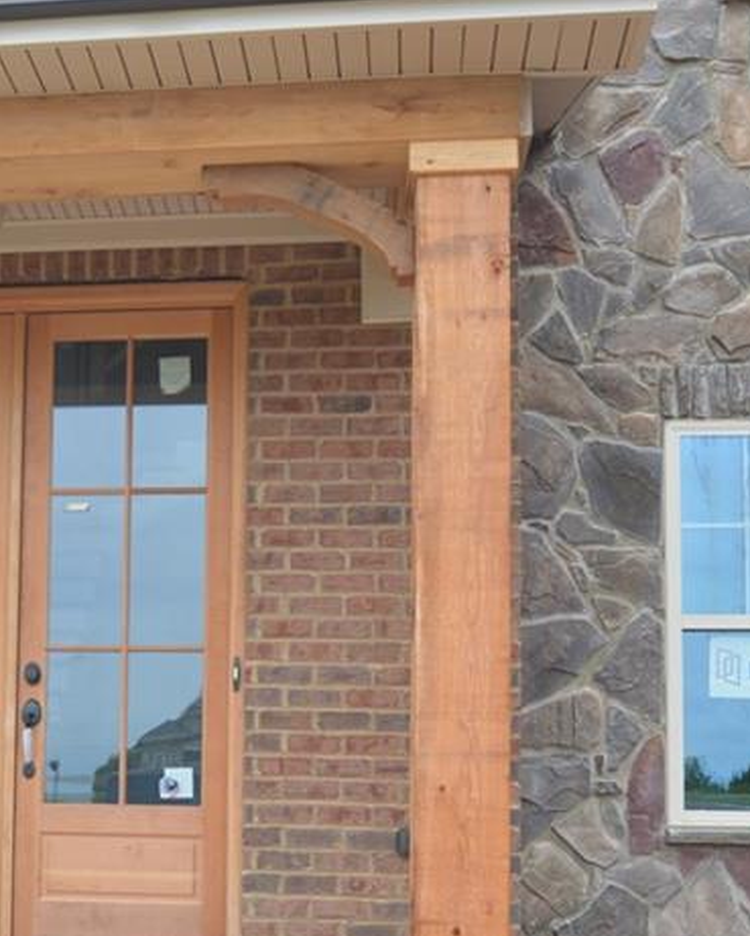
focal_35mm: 50
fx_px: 1387
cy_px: 682
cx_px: 161
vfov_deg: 36.6
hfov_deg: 29.6
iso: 100
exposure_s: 1/160
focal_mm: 16
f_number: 6.3
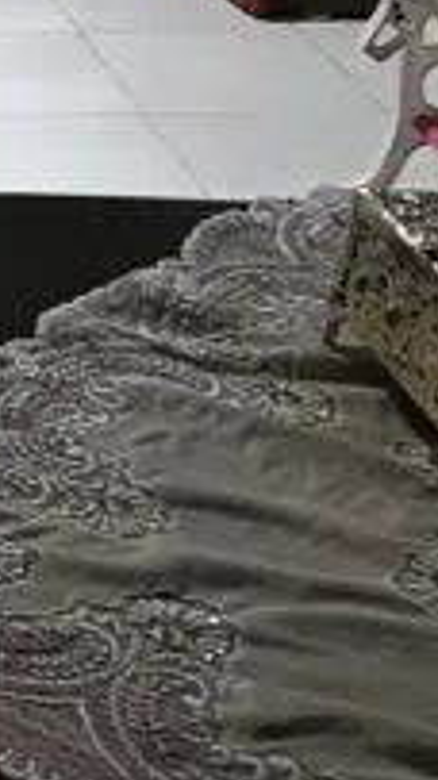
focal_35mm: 86
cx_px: -726
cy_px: 134
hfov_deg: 11.0
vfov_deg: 24.3
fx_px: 1778
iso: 2000
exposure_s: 1/20
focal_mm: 4.7
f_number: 1.7
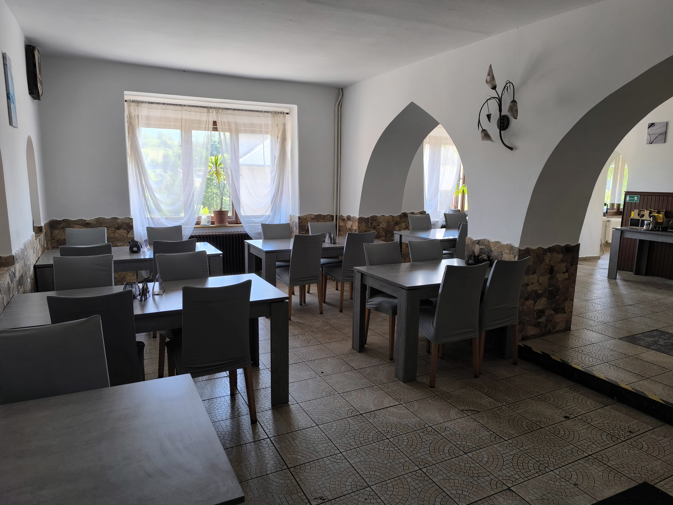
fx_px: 447
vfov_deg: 58.9
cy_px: 252
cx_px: 336
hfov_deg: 73.9
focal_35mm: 23
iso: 250
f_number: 1.65
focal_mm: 6.14
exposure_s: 1/100
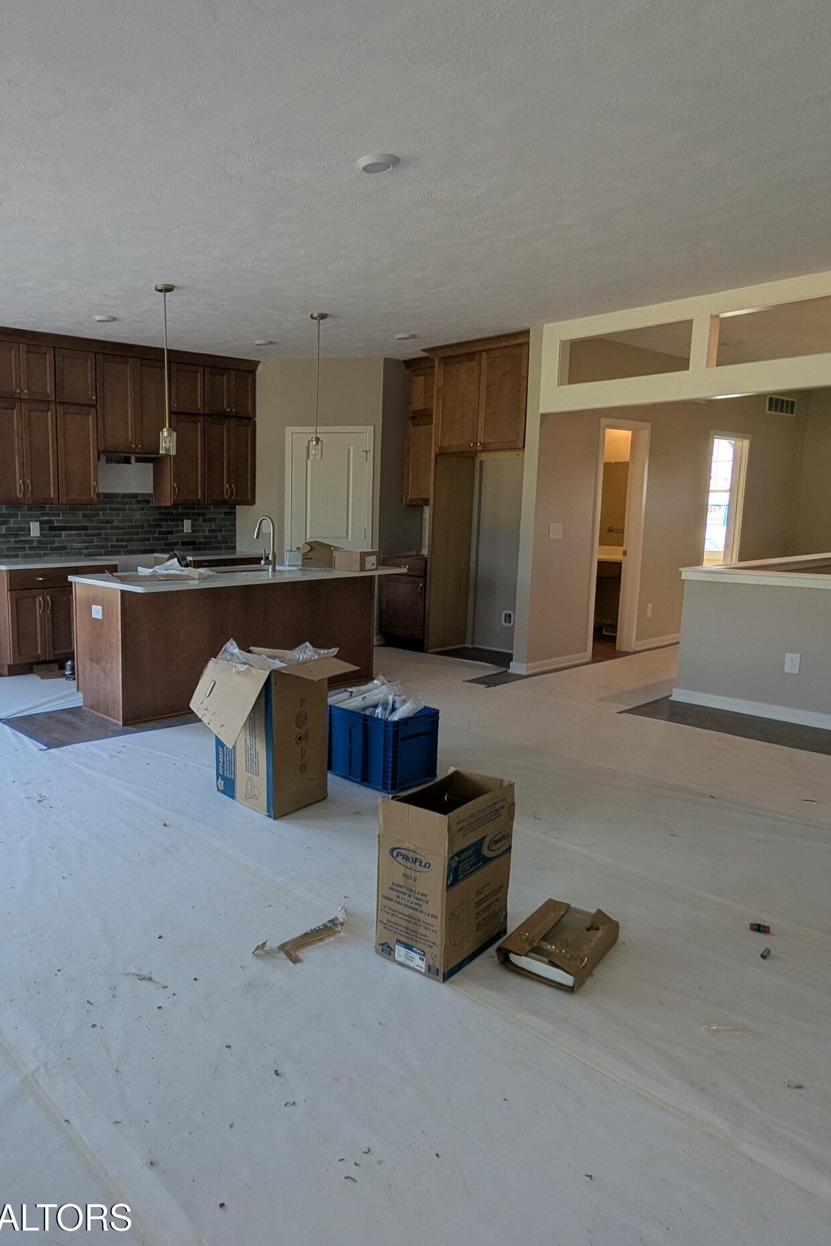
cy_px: 630
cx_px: 219
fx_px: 796
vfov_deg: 76.1
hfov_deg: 52.9
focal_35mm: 23
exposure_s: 1/183
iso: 58
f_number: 2.2
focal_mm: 2.35
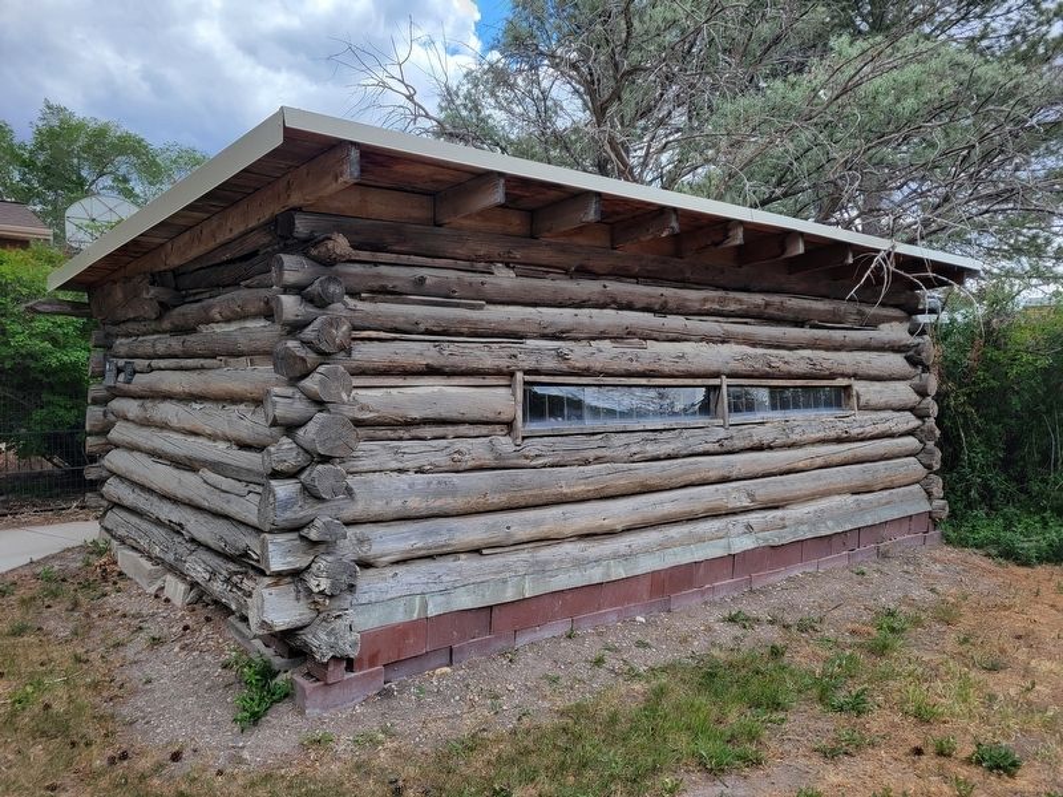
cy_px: 398
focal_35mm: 26
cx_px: 532
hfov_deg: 67.3
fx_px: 798
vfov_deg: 53.1
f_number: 1.8
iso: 40
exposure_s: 1/914
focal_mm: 5.4
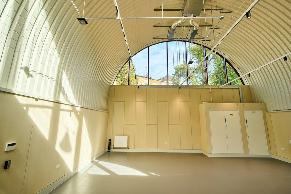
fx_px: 129
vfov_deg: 73.7
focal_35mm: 16
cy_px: 97
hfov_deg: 96.7
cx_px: 146
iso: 100
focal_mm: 16
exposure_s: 1/250
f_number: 4
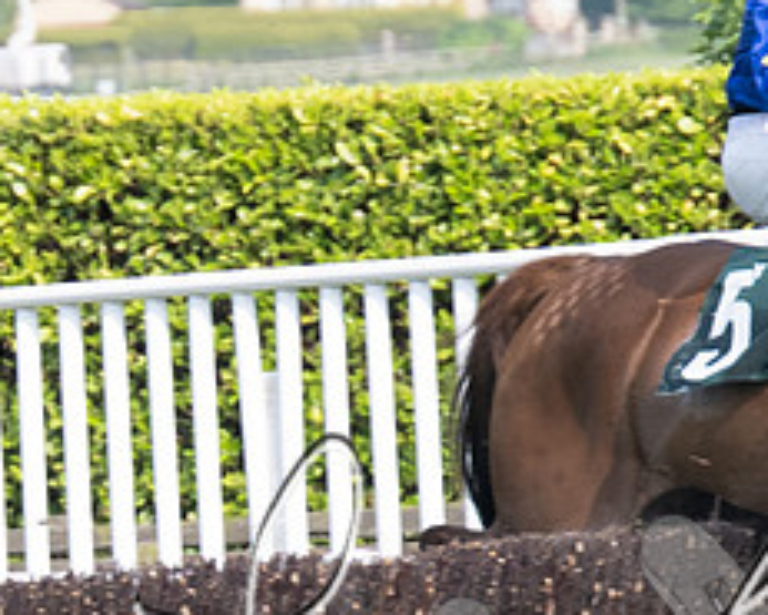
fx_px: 19488
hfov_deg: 2.3
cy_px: 498
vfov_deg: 1.8
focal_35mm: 857
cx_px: 410
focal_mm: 125
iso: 400
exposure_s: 1/1600
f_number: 4
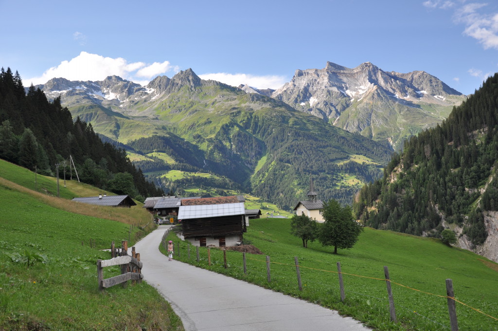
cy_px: 166
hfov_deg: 46.5
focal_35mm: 42
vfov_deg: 31.8
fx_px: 580
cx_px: 249
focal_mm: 28
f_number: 5.6
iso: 200
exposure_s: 1/125
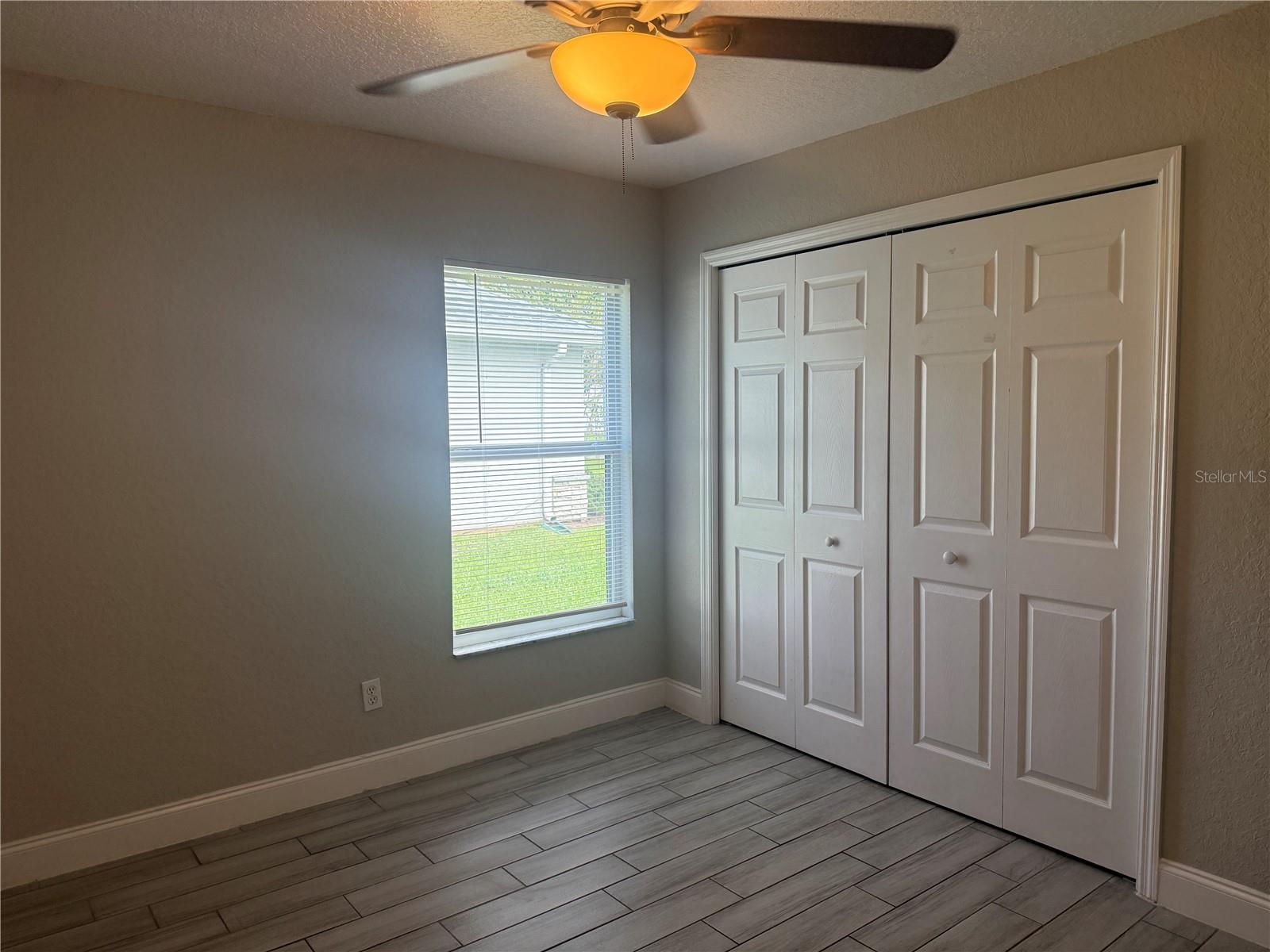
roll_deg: +0.4
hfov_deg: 71.6
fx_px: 881
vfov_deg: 56.8
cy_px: 476
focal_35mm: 24
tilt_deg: -4.6
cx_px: 635
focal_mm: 6.76
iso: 160
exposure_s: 1/233
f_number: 1.78
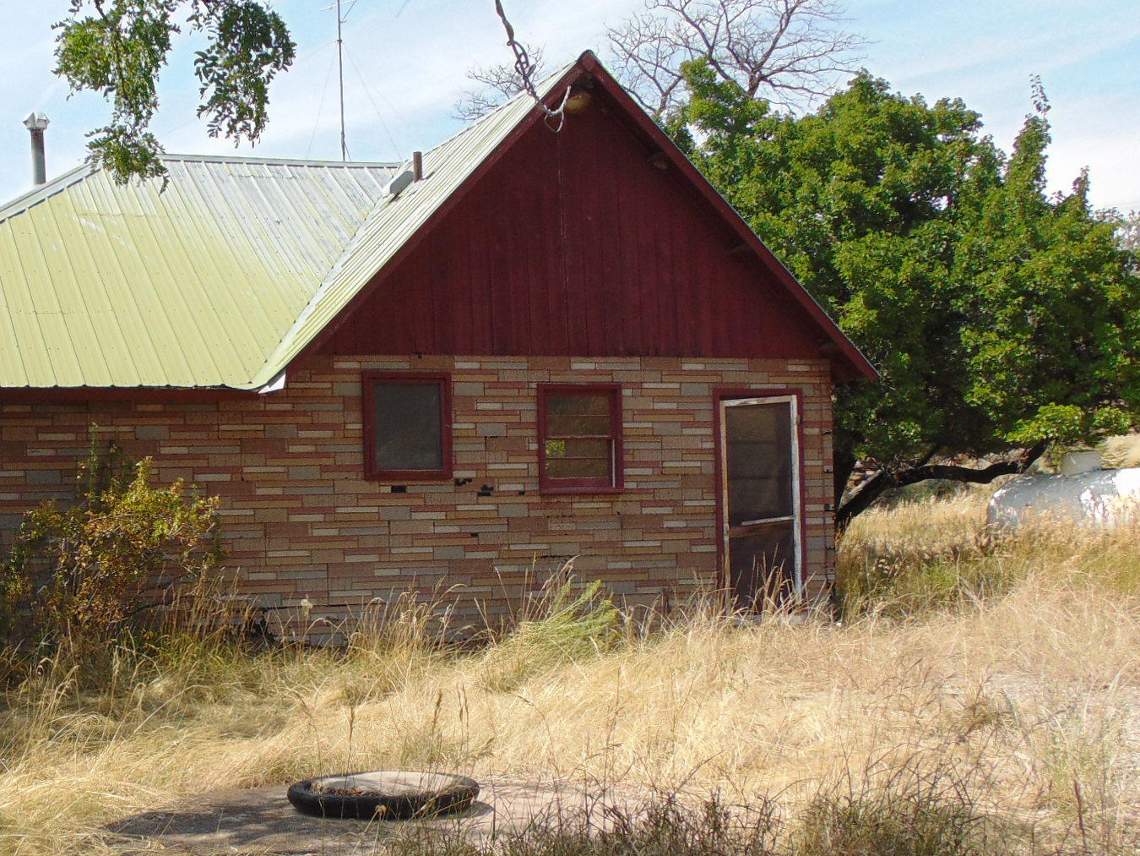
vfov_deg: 30.1
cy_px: 544
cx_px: 230
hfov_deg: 38.2
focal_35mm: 48
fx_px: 1581
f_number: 7.7
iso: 80
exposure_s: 1/160
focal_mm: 4.5
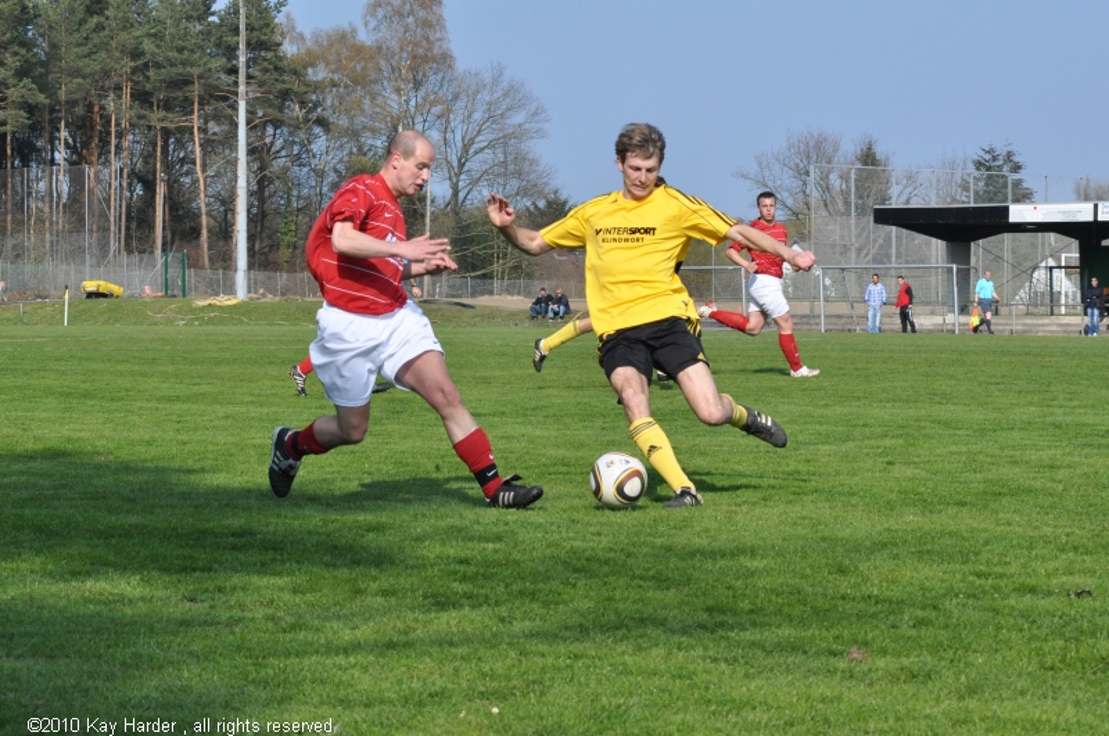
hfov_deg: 19.5
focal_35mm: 105
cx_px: 554
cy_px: 368
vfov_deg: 13.0
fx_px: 3230
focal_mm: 70
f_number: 10
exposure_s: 1/1000
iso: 800
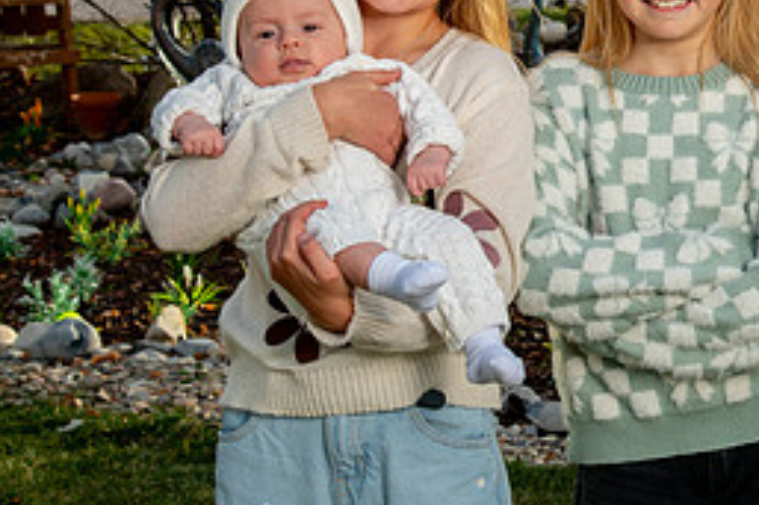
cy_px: 121
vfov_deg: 11.6
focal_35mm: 118
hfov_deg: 17.1
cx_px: 694
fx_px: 2486
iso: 500
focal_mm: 50
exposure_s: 1/320
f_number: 8
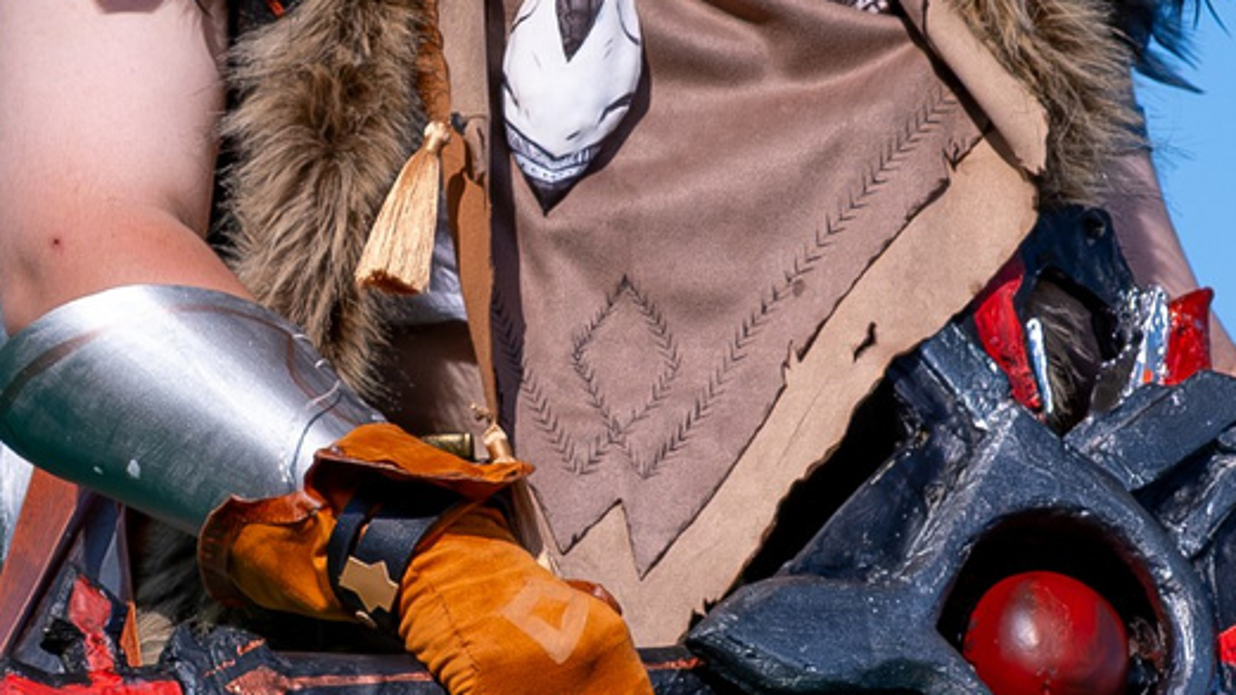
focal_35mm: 418
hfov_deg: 5.2
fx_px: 13699
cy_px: 298
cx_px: 502
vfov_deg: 2.9
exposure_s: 1/1250
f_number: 4
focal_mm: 45.5
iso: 160
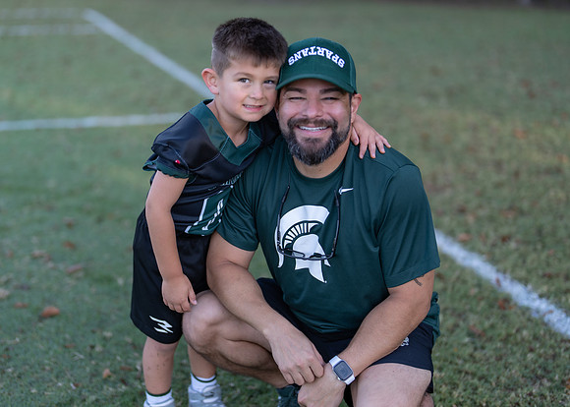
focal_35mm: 59
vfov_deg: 24.2
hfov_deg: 33.4
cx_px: 258
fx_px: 950
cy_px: 188
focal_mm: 50
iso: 100
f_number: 1.2
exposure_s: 1/800
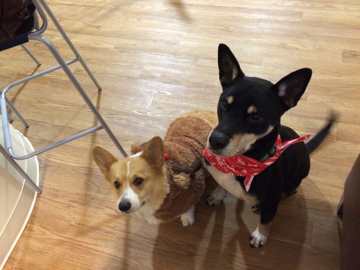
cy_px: 135
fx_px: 302
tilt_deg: -56.8
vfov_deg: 48.2
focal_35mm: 29
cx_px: 180
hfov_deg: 61.7
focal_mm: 4.15
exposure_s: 1/15
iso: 320
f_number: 2.2
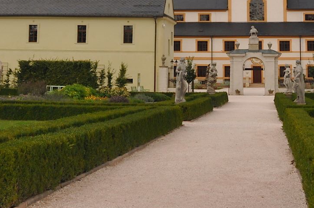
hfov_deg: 28.1
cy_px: -63
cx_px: 174
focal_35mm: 72
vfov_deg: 17.7
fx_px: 627
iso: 320
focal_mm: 18
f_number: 11
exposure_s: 1/125
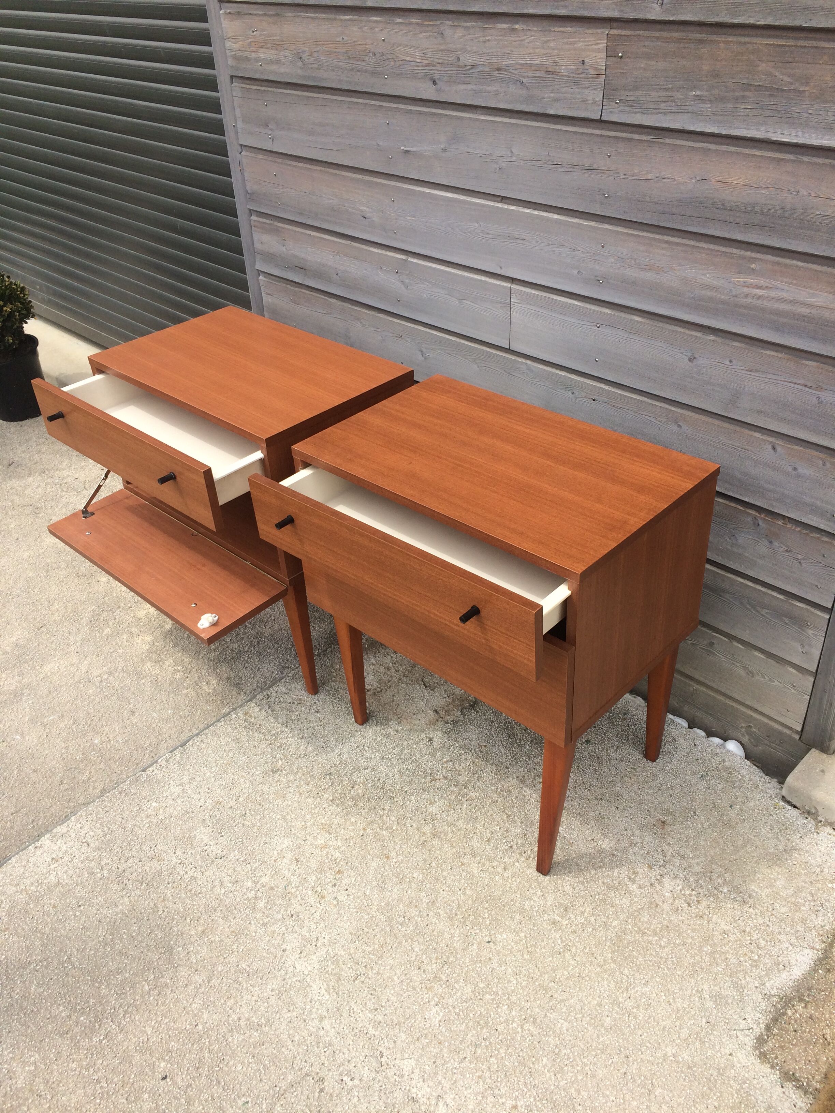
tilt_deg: -35.6
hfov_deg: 48.2
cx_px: 418
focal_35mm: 29
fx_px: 933
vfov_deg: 61.7
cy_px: 556
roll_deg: +3.9
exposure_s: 1/1208
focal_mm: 4.15
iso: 32
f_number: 2.2
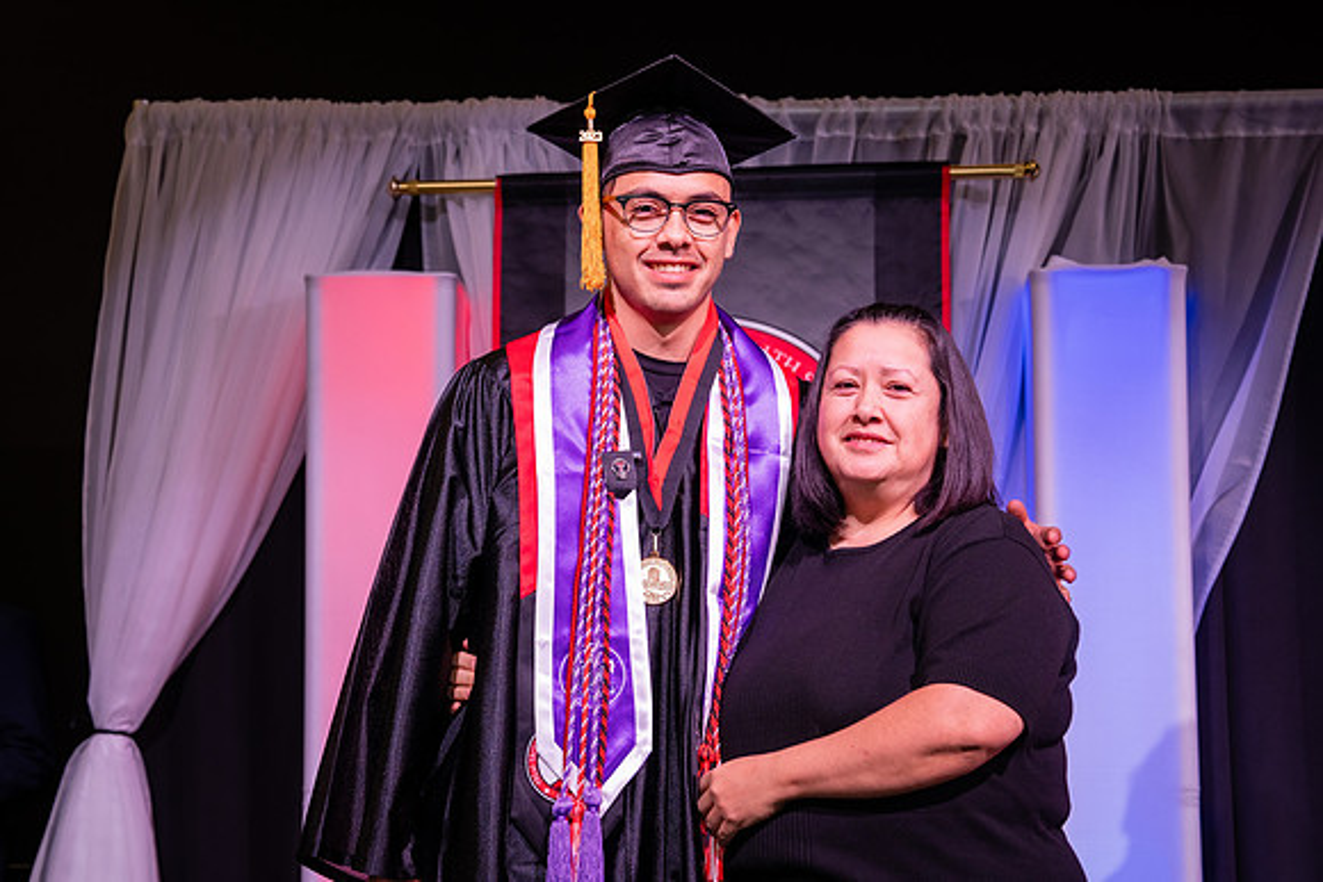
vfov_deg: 17.4
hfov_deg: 25.8
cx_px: 673
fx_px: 2883
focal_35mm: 78
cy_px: 451
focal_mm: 66
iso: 1000
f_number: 5.6
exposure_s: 1/160
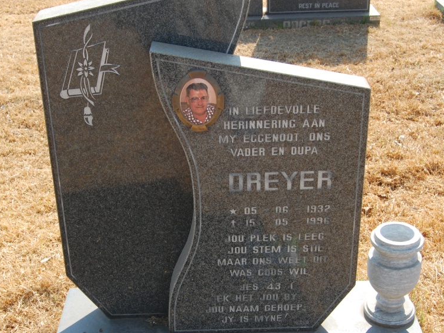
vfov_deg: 24.8
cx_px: 202
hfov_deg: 32.7
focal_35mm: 59
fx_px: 757
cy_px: 200
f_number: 7.1
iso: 400
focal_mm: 30
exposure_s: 1/320
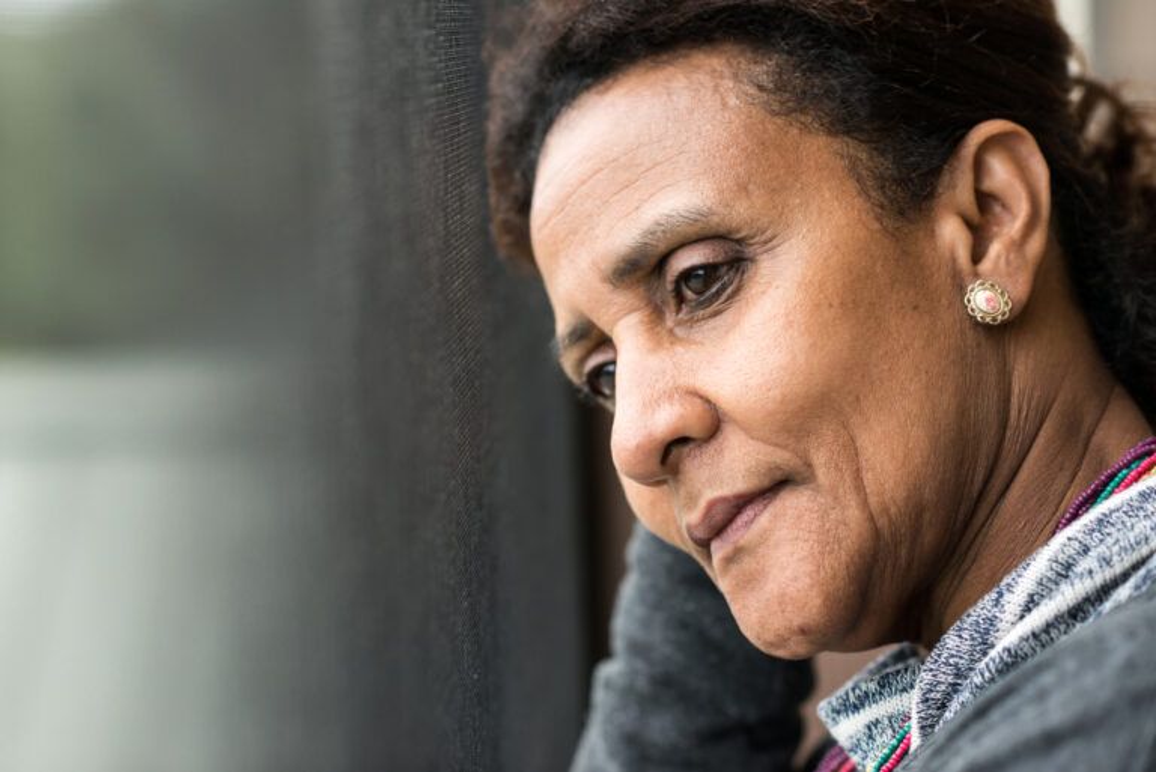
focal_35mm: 85
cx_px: 578
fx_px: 2731
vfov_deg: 16.1
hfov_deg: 23.9
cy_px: 386
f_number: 3.2
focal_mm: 85
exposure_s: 1/400
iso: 800
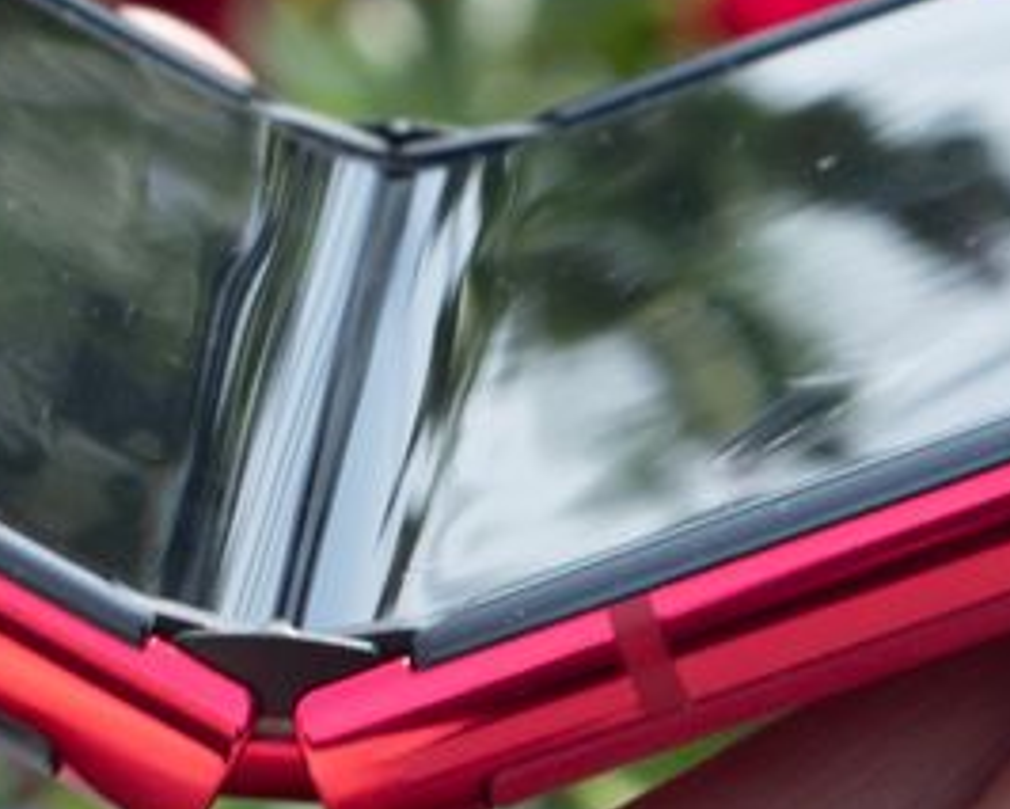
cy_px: 562
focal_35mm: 365
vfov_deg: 4.2
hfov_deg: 5.3
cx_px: 1035
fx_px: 10915
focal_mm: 50
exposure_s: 1/80
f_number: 13
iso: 100
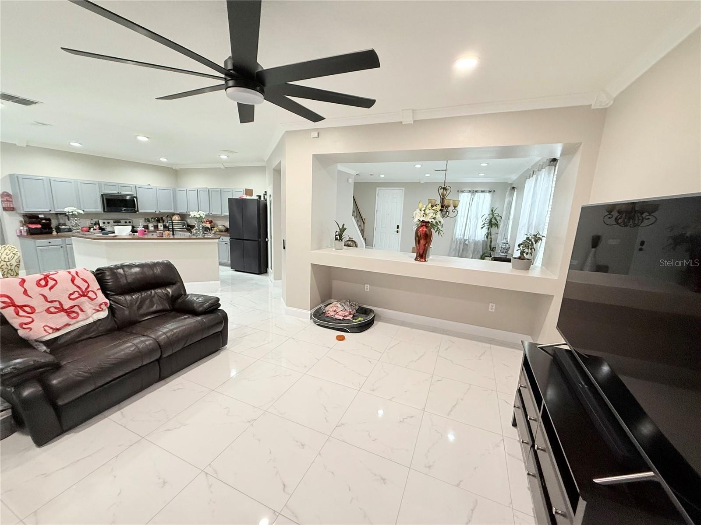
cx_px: 350
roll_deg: -2.0
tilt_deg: -10.9
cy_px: 262
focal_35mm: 14
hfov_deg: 102.1
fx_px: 284
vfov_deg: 85.7
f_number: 2.2
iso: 400
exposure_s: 1/60
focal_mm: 2.22
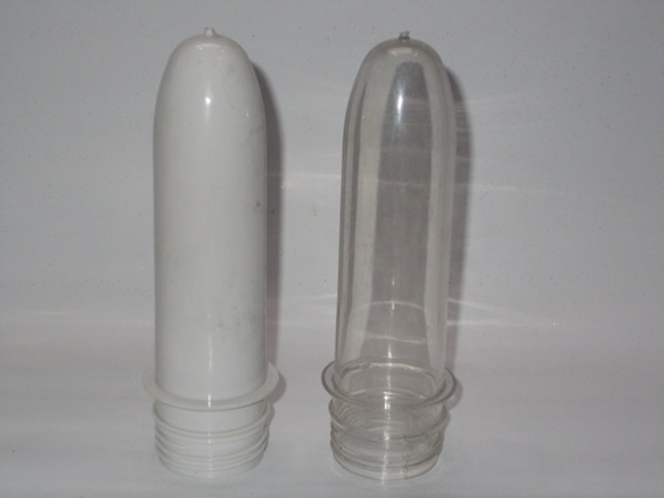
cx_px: 332
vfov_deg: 22.3
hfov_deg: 29.4
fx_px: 1266
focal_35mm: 66
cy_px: 249
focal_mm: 11.8
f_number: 5.3
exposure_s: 1/60
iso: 200
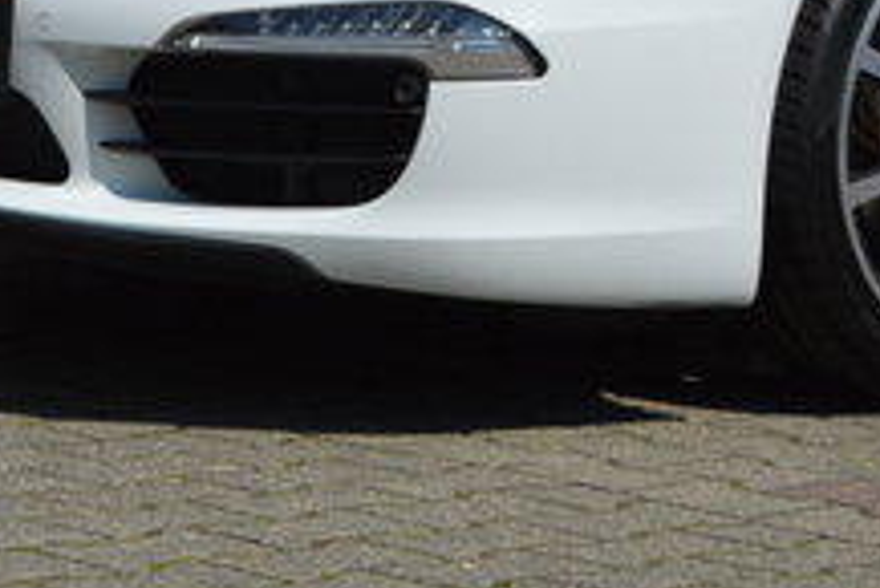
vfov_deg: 5.7
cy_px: -225
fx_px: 5840
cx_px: 1034
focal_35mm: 239
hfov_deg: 8.5
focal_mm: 45
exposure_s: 1/400
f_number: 10
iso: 100
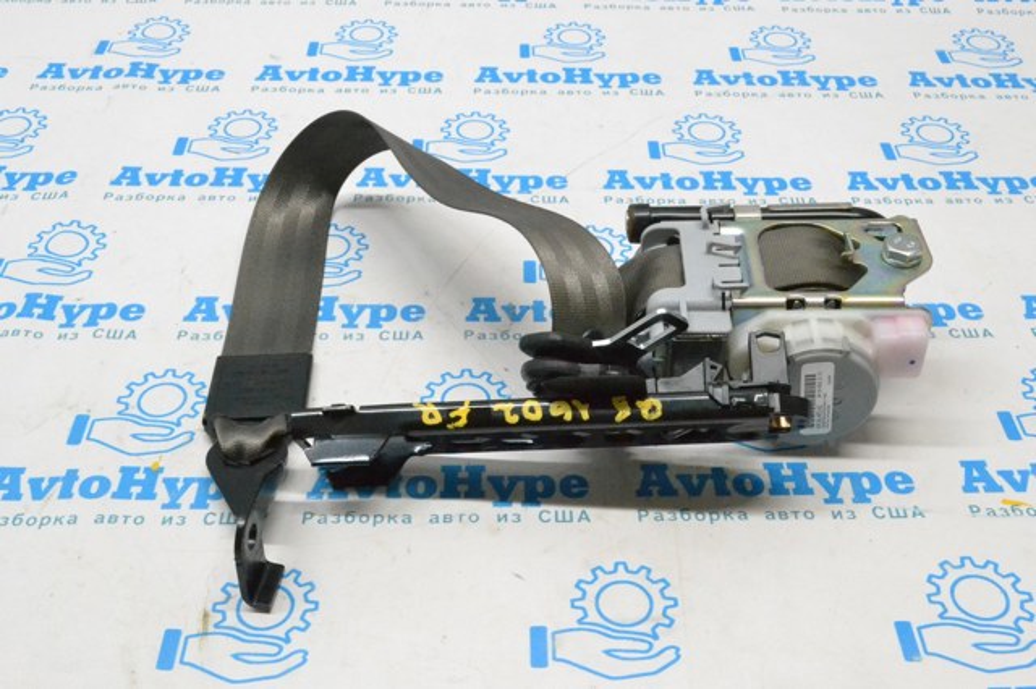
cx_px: 518
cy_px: 344
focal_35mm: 42
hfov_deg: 46.4
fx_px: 1208
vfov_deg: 31.9
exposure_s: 1/100
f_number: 13
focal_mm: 28
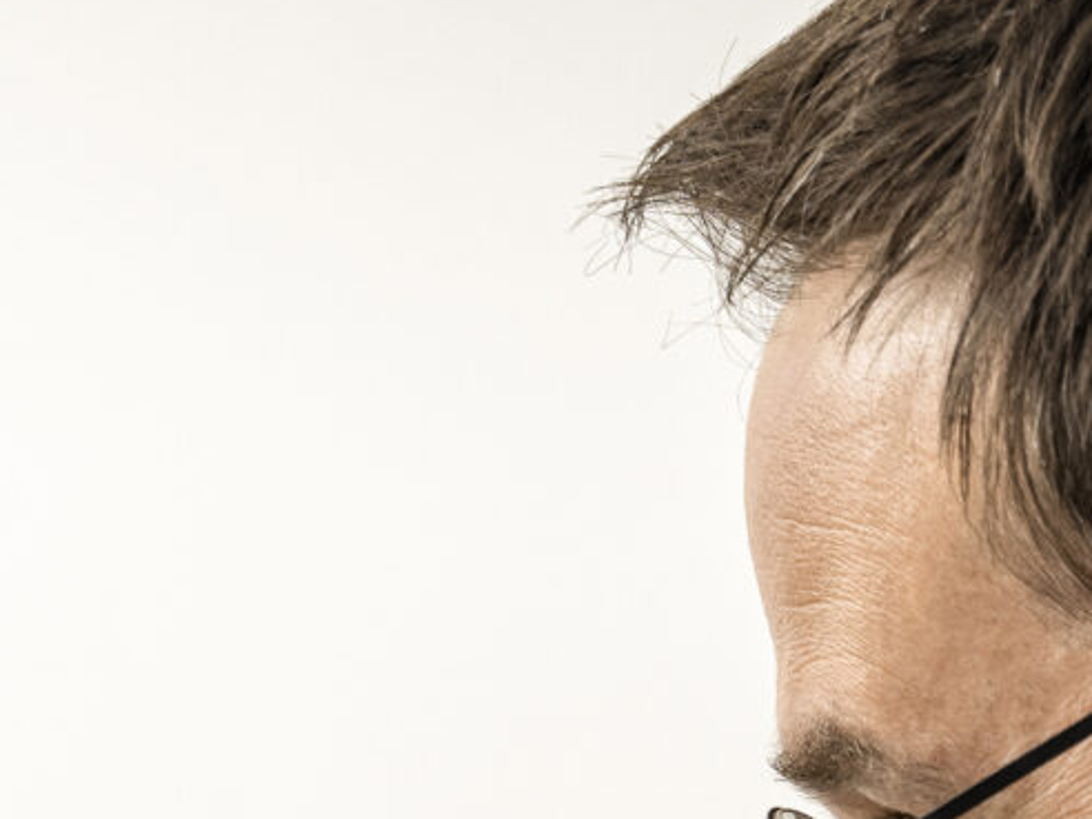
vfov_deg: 6.0
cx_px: 138
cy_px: 1774
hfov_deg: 8.2
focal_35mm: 240
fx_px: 7571
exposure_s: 1/200
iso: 400
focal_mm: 48
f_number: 4
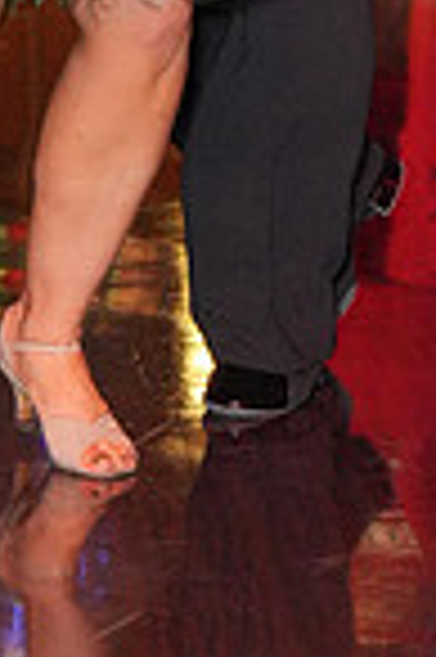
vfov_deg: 7.3
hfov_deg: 4.9
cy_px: -315
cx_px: 236
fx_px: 5080
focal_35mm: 279
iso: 4000
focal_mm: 70
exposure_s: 1/200
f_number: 4
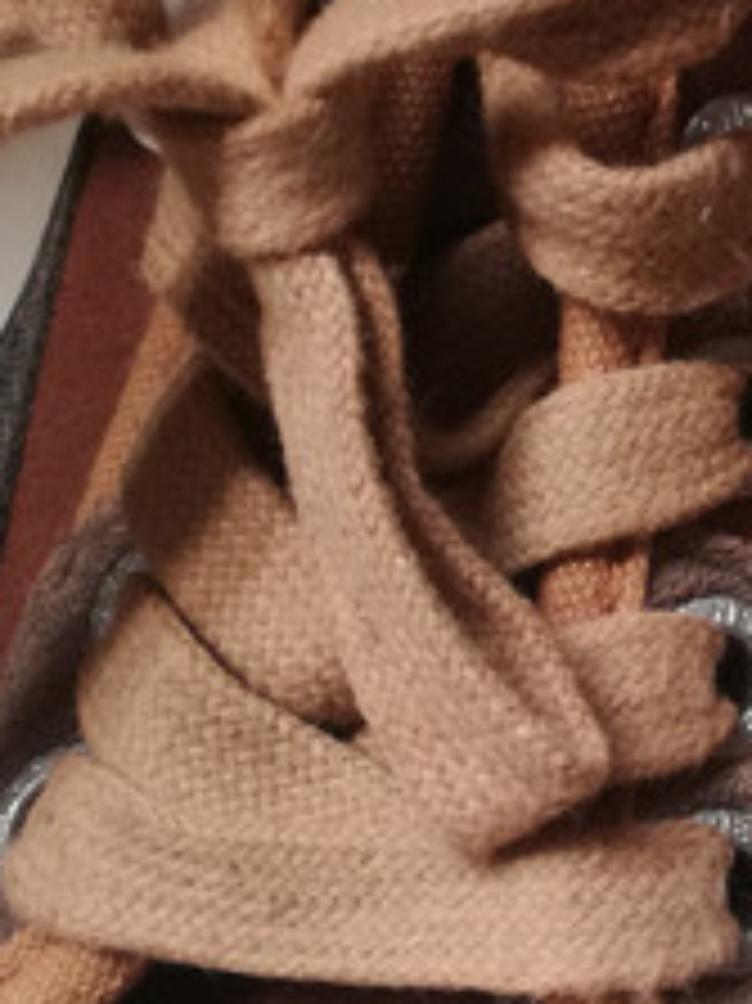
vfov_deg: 20.2
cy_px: 473
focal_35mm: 97
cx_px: 1018
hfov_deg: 14.5
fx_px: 2812
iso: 64
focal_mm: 3.79
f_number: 2
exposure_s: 1/60
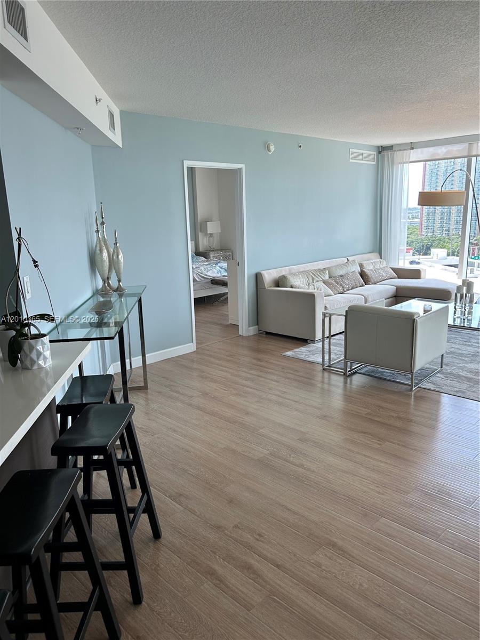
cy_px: 320
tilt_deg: -12.2
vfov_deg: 67.3
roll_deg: +1.3
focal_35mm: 26
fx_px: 481
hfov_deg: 53.1
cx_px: 240
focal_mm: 5.7
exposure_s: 1/294
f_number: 1.5
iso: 50
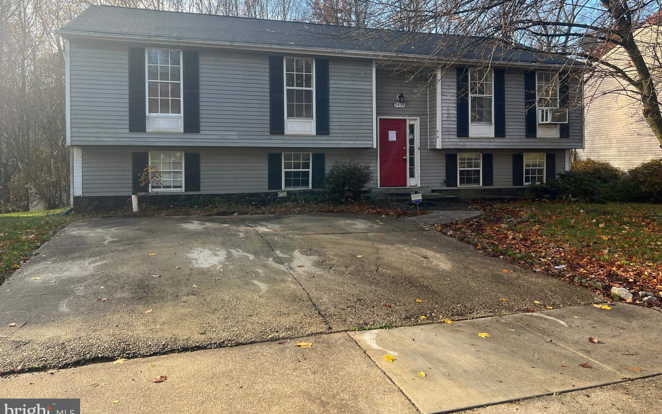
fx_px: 505
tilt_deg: -0.9
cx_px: 334
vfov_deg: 44.4
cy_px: 173
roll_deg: +0.5
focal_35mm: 28
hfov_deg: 66.5
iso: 50
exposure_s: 1/478
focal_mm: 5.7
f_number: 1.5
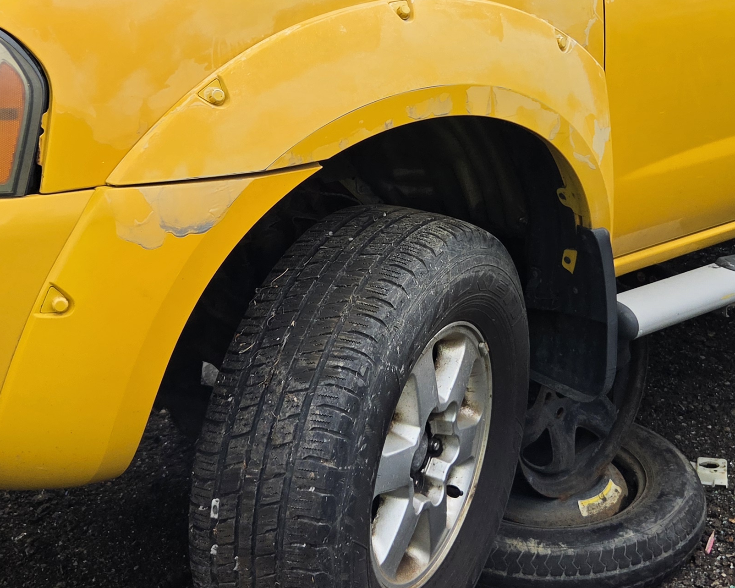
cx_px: 430
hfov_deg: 33.5
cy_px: 132
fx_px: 1218
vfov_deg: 26.7
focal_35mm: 56
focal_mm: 5.4
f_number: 1.8
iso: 80
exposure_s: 1/2635
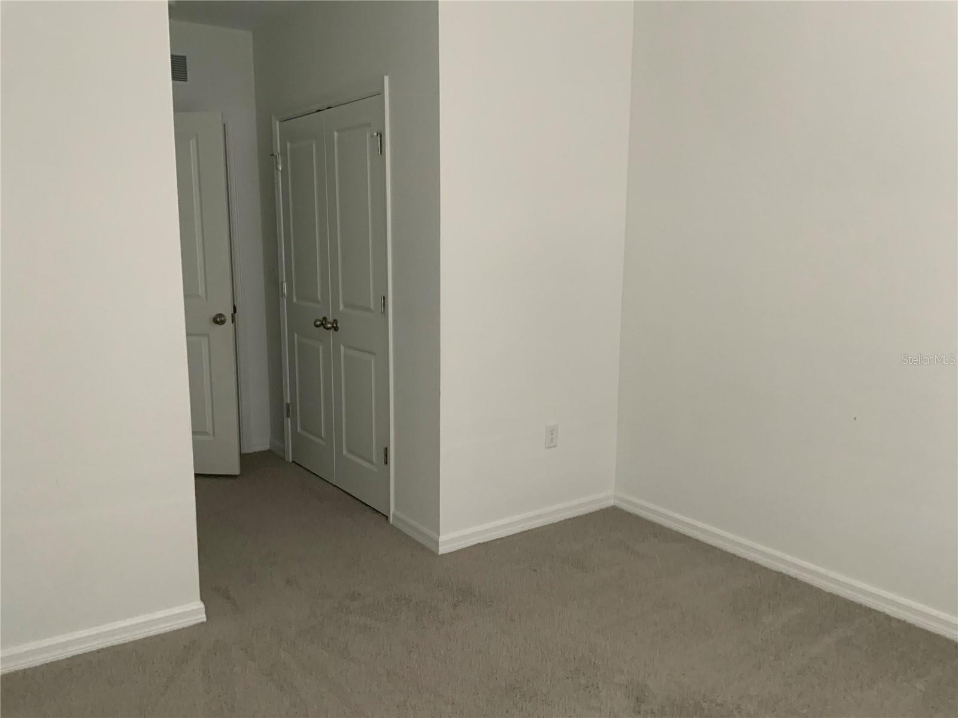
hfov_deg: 61.7
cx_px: 479
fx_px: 803
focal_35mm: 29
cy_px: 359
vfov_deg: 48.2
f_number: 1.8
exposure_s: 1/60
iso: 200
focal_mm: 3
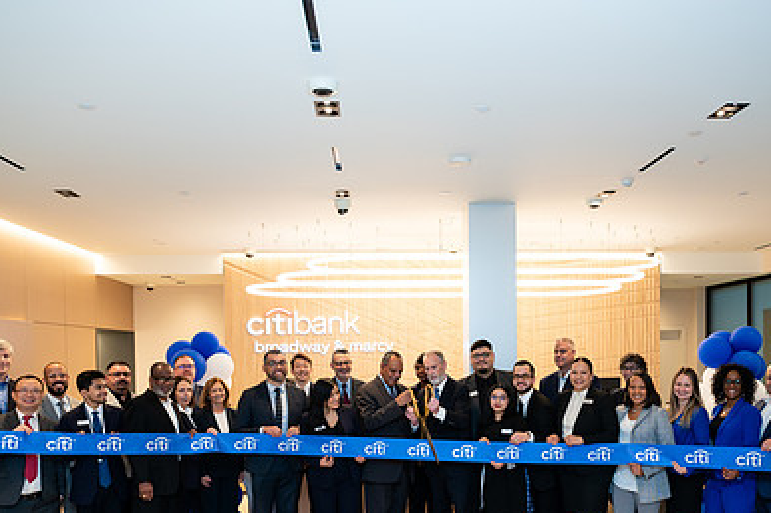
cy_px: 368
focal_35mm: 36
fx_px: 770
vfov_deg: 36.2
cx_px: 411
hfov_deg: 53.1
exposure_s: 1/160
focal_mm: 24
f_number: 4
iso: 400
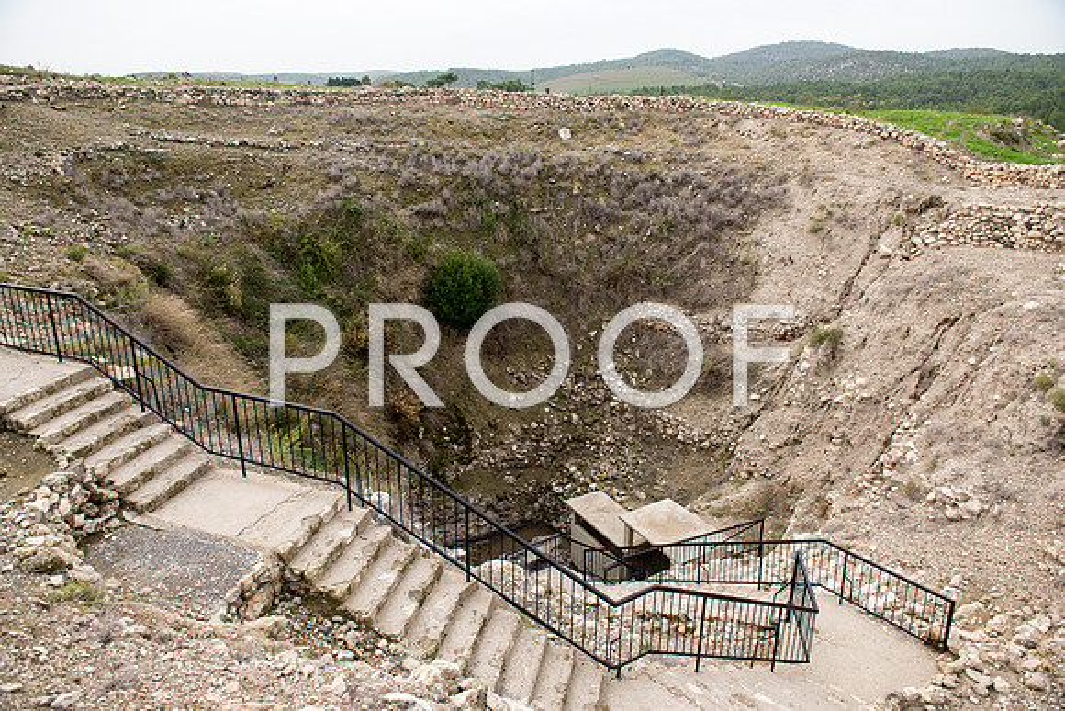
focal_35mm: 24
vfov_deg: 53.2
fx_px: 710
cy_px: 356
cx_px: 532
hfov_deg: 73.7
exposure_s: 1/500
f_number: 3.5
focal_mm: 24
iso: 100
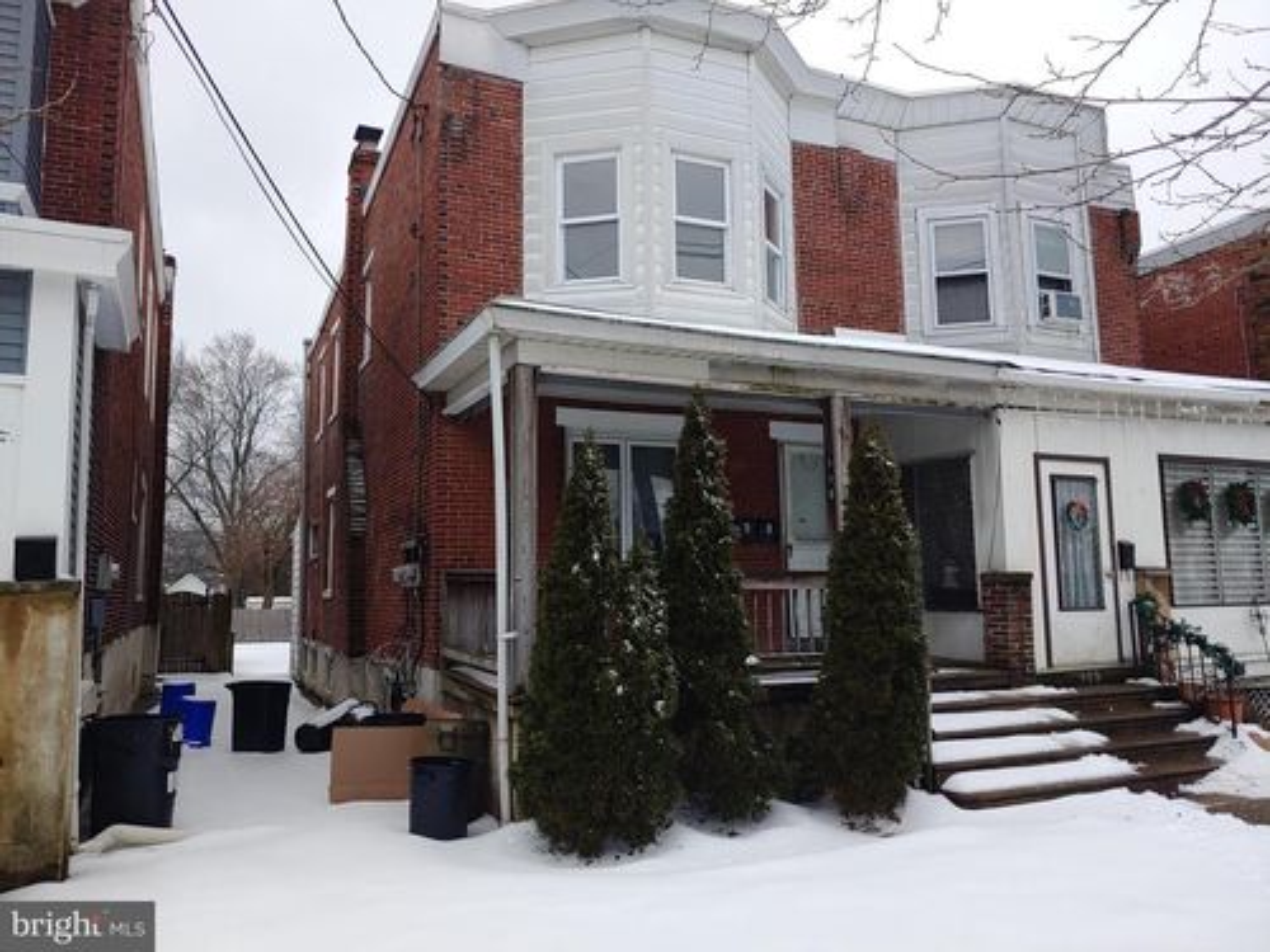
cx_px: 635
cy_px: 476
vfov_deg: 54.9
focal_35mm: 25
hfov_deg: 69.4
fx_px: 917
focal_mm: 4.23
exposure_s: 1/806
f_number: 1.5
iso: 50
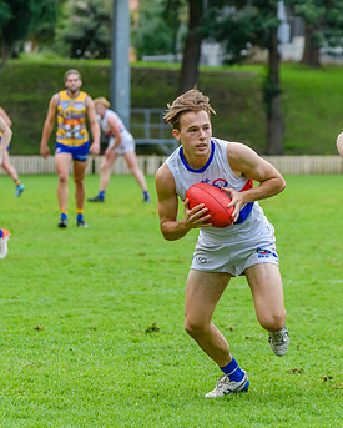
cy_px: 181
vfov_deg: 7.0
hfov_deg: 5.7
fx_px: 3472
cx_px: 228
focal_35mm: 274
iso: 1800
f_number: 5
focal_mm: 150
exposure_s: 1/1250
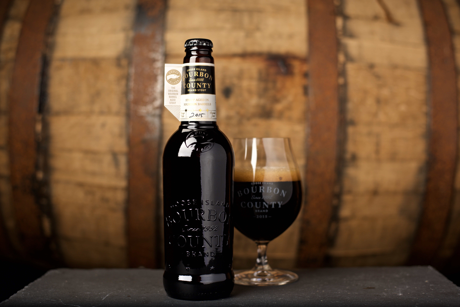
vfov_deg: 27.0
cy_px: 154
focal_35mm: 50
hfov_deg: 39.6
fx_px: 639
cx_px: 230
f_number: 3.5
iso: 100
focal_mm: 50
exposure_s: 1/200
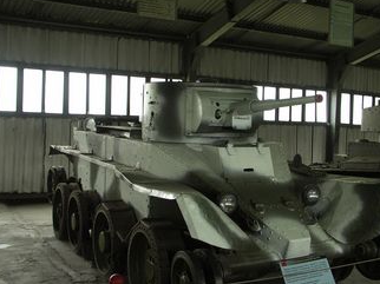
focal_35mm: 41
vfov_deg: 35.1
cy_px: 143
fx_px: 450
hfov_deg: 45.7
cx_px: 212
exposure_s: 1/15
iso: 100
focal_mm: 8.5
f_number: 2.8
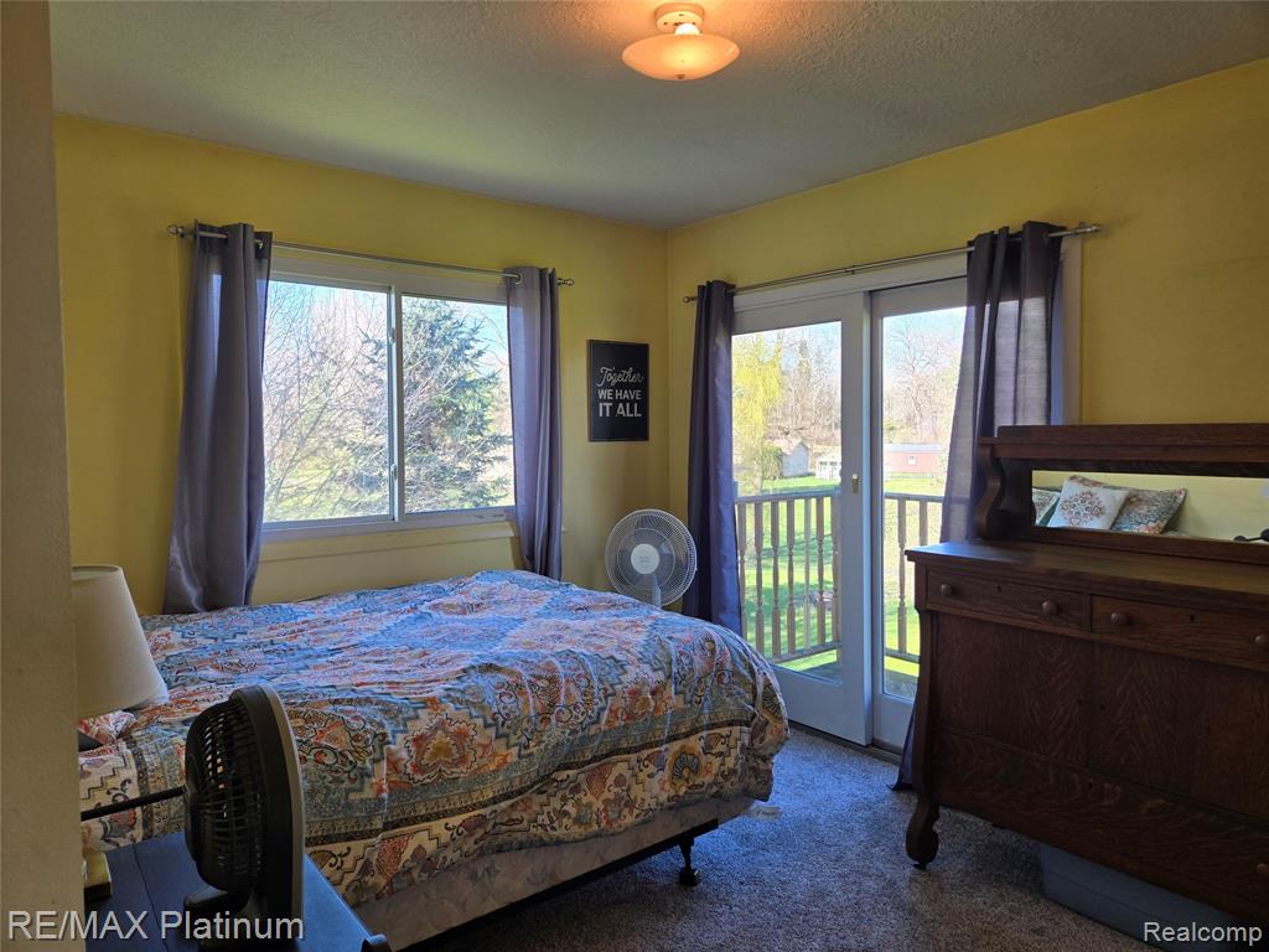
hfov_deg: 73.9
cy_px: 476
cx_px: 634
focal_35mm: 23
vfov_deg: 58.9
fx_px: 843
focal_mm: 5.4
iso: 40
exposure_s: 1/120
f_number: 1.8
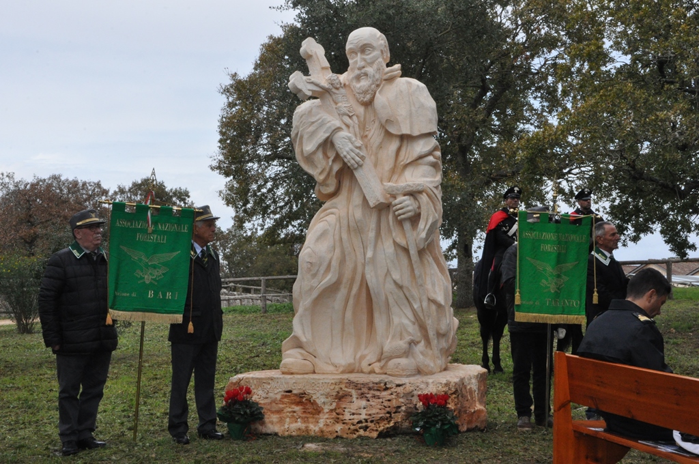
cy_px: 232
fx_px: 1018
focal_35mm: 52
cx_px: 350
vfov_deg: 25.7
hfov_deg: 37.9
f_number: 22
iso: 1600
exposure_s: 1/200
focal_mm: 35
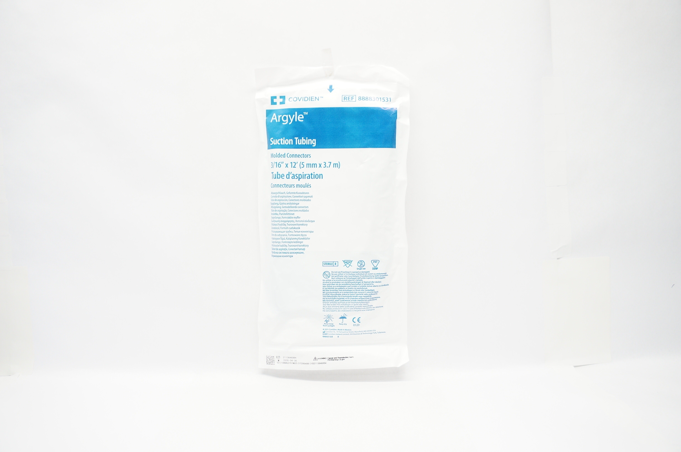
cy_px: 226
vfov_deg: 47.8
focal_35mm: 27
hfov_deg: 67.4
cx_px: 340
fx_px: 510
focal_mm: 18
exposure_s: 1/60
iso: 400
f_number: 4
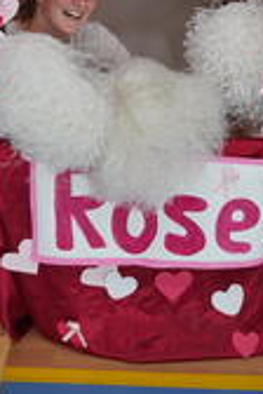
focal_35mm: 75
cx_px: 140
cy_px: -42
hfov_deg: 18.2
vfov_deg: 25.1
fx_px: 819
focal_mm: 31.3
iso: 500
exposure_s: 1/160
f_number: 4
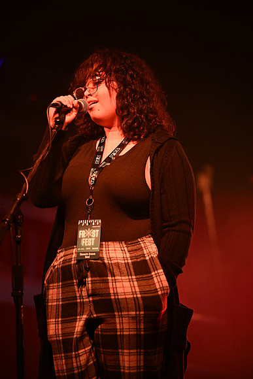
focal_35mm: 200
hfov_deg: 6.9
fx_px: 2107
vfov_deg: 10.3
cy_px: 190
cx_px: 126
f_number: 2.8
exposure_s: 1/400
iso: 1600
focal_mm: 200
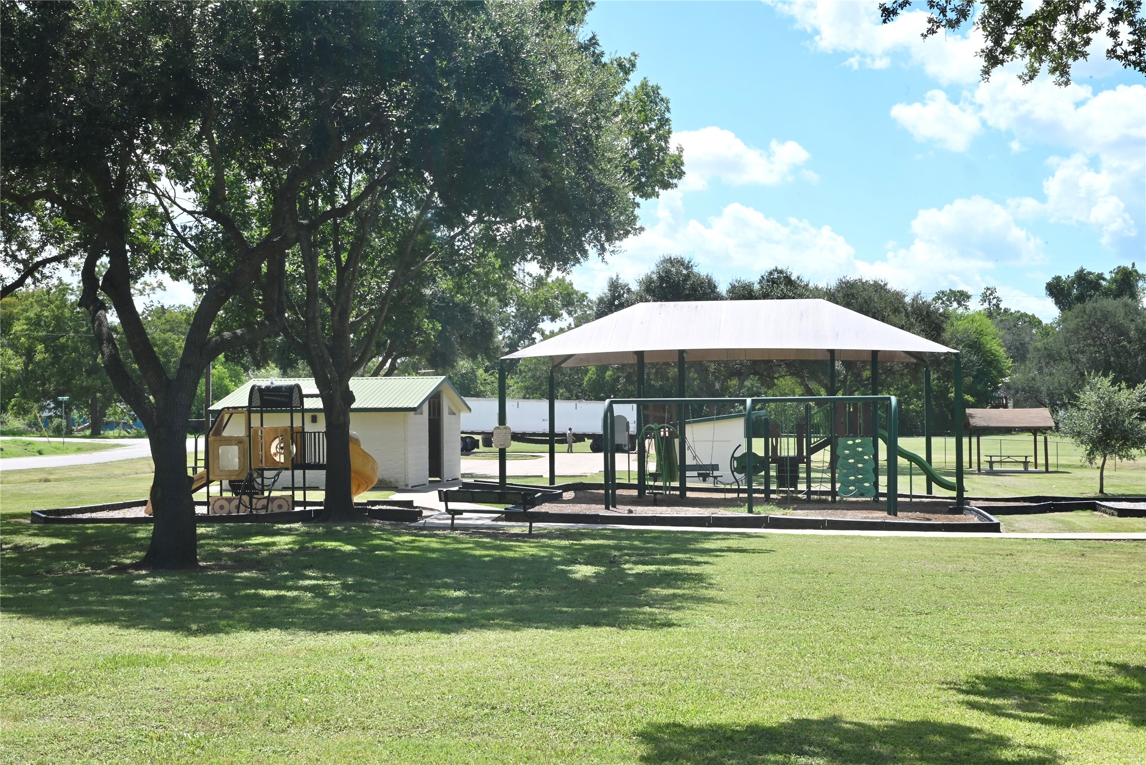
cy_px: 382
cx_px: 573
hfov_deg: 39.6
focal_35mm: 50
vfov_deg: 27.0
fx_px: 1592
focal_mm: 50
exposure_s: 1/80
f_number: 29
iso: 500
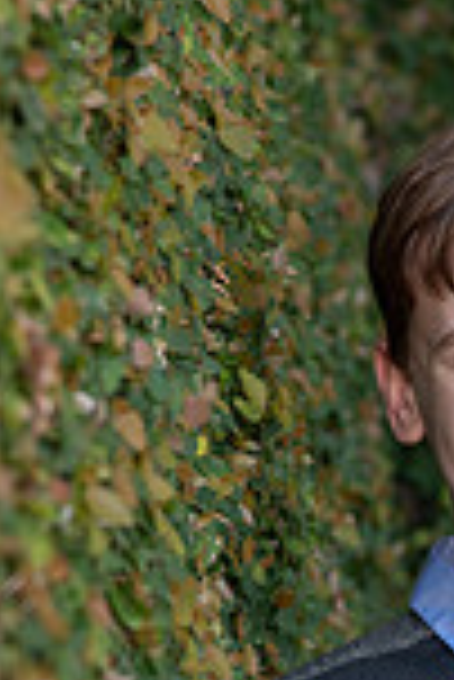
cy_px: 685
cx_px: 598
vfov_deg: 5.8
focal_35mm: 357
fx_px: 6737
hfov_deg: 3.8
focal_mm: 120
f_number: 5
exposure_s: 1/250
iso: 640
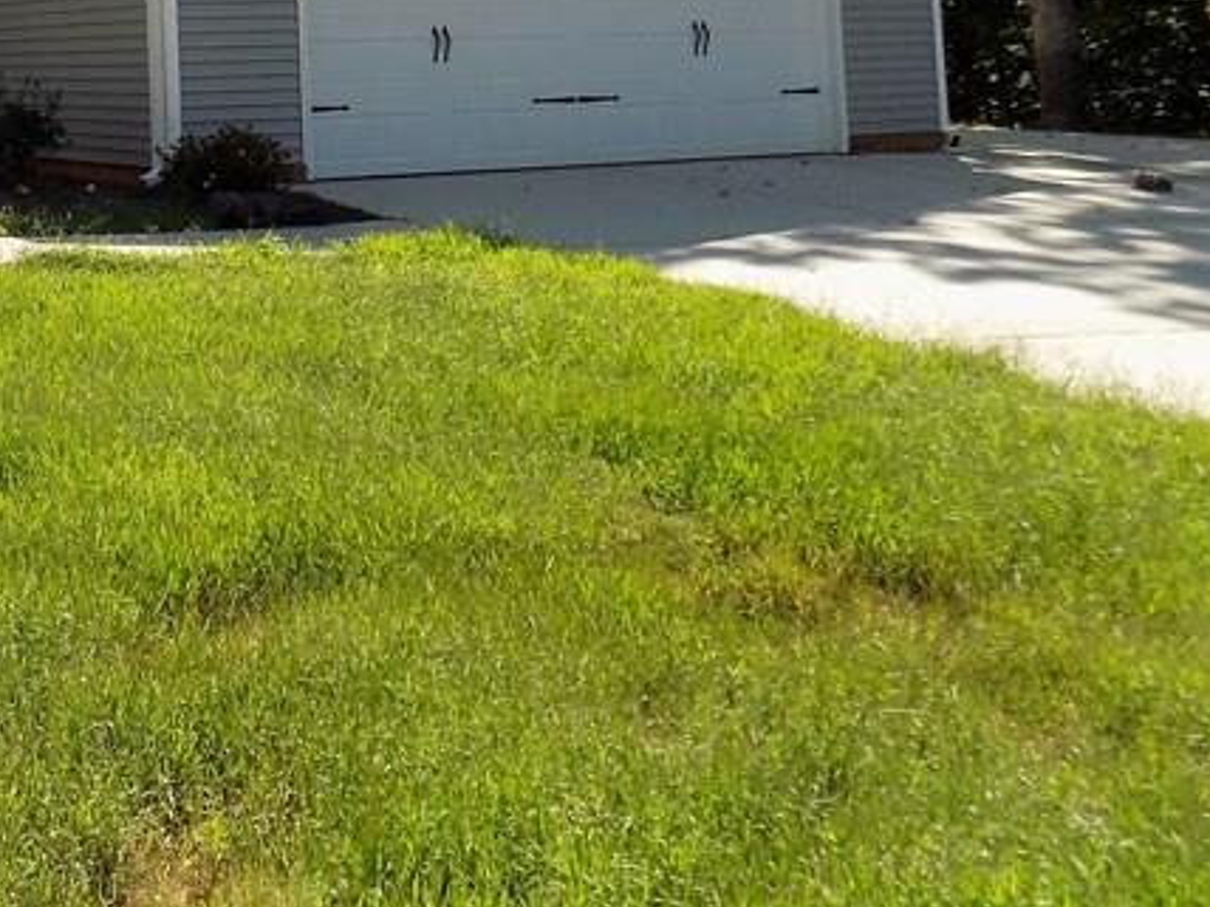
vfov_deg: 24.6
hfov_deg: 30.7
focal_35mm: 55
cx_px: -158
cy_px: -110
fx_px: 1923
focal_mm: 4
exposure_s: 1/640
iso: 80
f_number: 3.1
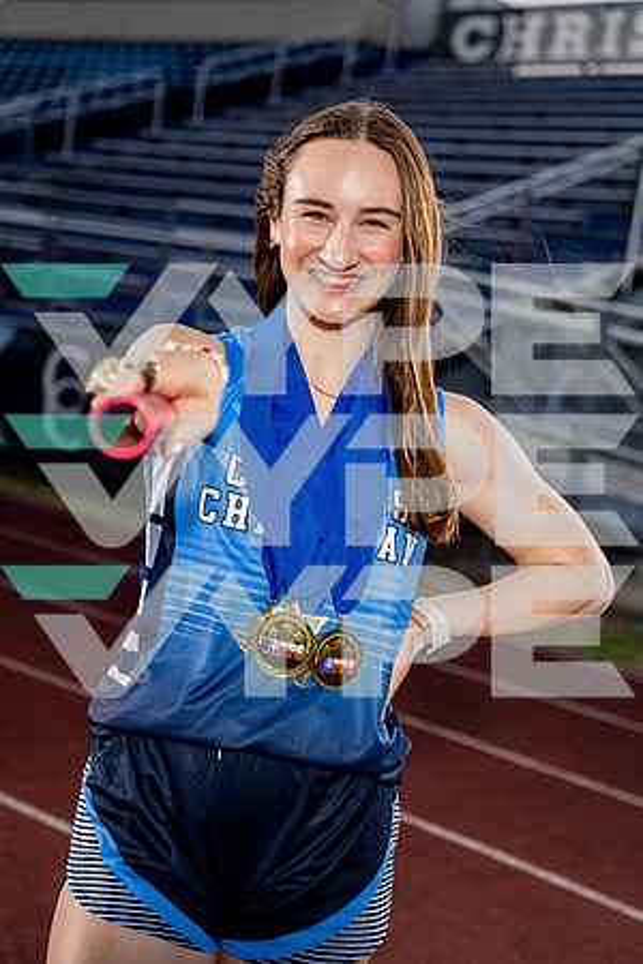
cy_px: 482
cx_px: 322
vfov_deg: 31.4
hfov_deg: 21.2
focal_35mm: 64
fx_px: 1715
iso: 100
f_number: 4
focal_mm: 64
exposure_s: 1/250
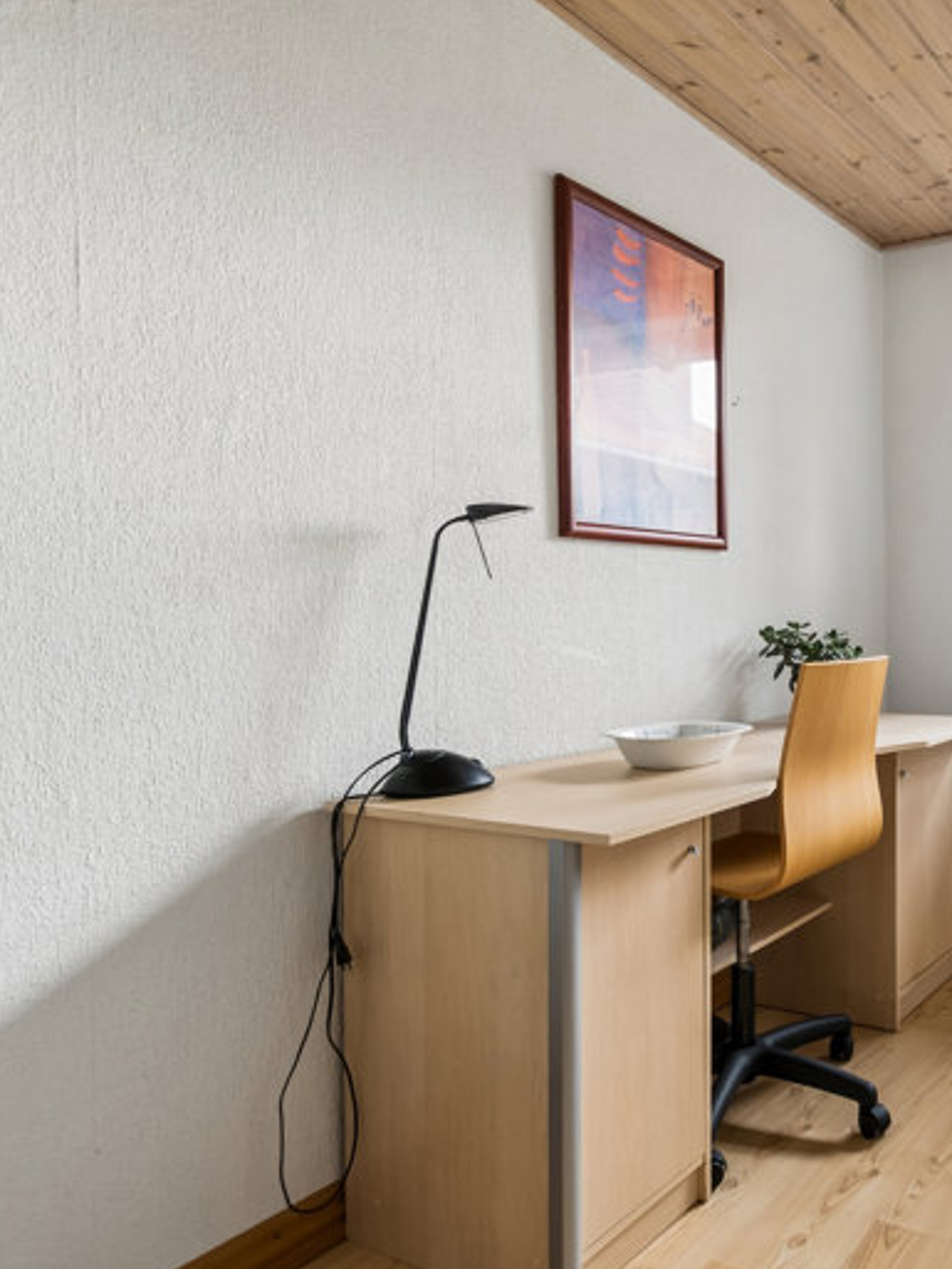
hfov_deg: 46.1
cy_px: 632
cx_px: 962
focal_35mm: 25
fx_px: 907
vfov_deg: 69.9
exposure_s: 1/30
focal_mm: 11
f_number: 8
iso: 200
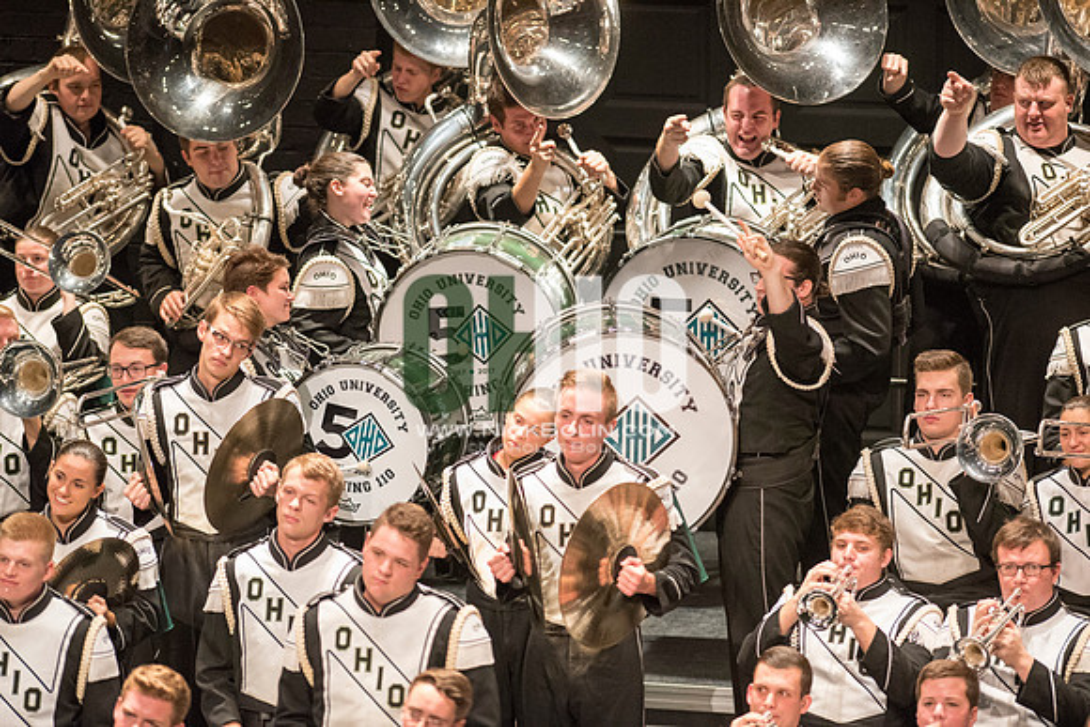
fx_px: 9085
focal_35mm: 300
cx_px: 545
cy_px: 364
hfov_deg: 6.9
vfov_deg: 4.6
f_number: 2.8
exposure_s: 1/500
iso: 4000
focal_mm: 300
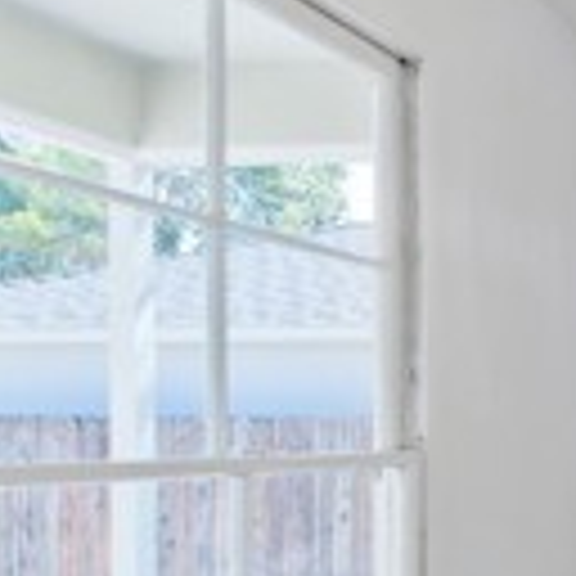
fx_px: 1205
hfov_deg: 21.3
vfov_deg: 26.6
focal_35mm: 64
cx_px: 932
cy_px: 430
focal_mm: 15
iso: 400
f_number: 10
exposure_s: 1/100
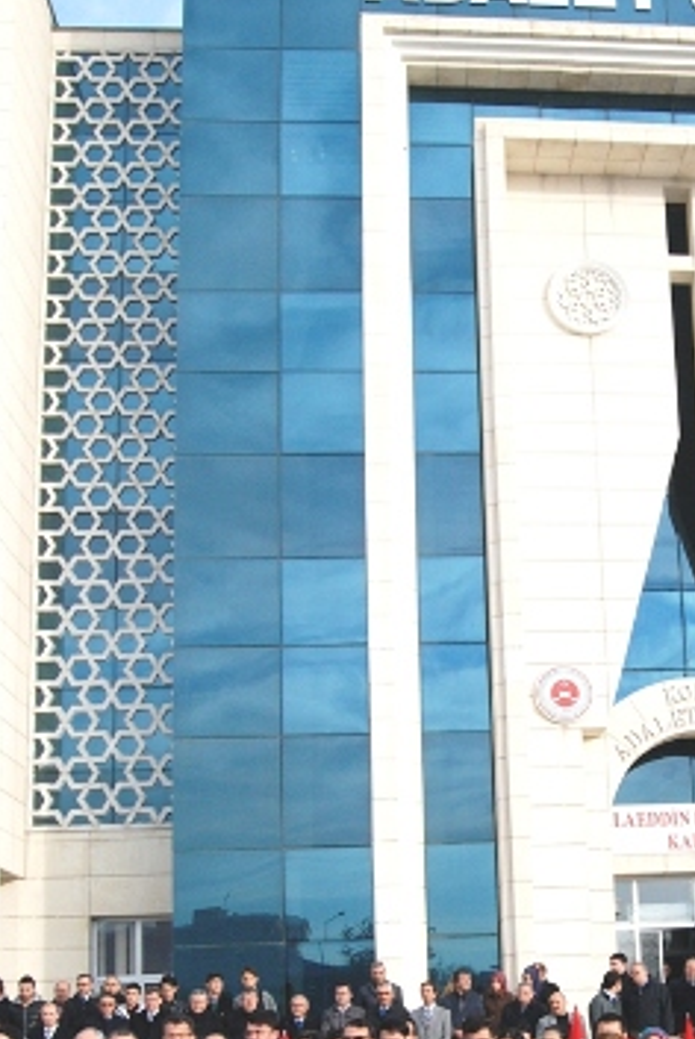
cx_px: 605
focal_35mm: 49
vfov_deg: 39.4
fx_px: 1416
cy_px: 762
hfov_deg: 26.8
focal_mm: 18
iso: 400
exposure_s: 1/320
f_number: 10
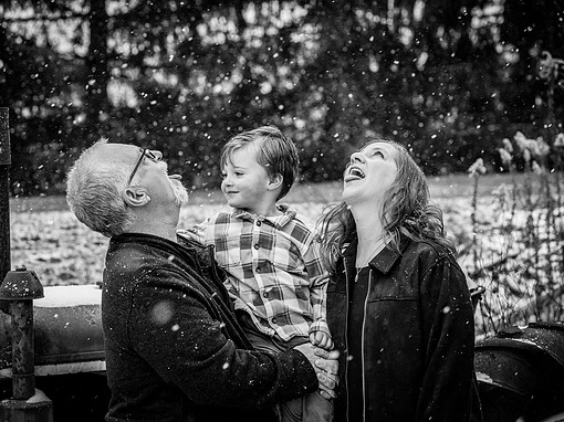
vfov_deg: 15.9
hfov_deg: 21.1
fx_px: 1515
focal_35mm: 93
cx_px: 261
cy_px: 212
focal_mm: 85
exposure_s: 1/320
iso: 320
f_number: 4.5
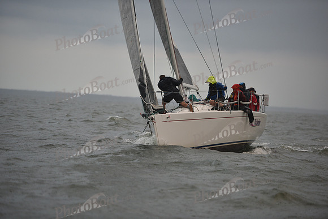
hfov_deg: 13.2
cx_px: 164
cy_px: 110
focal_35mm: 155
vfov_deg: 8.9
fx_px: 1412
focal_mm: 155
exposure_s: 1/500
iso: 400
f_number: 2.8
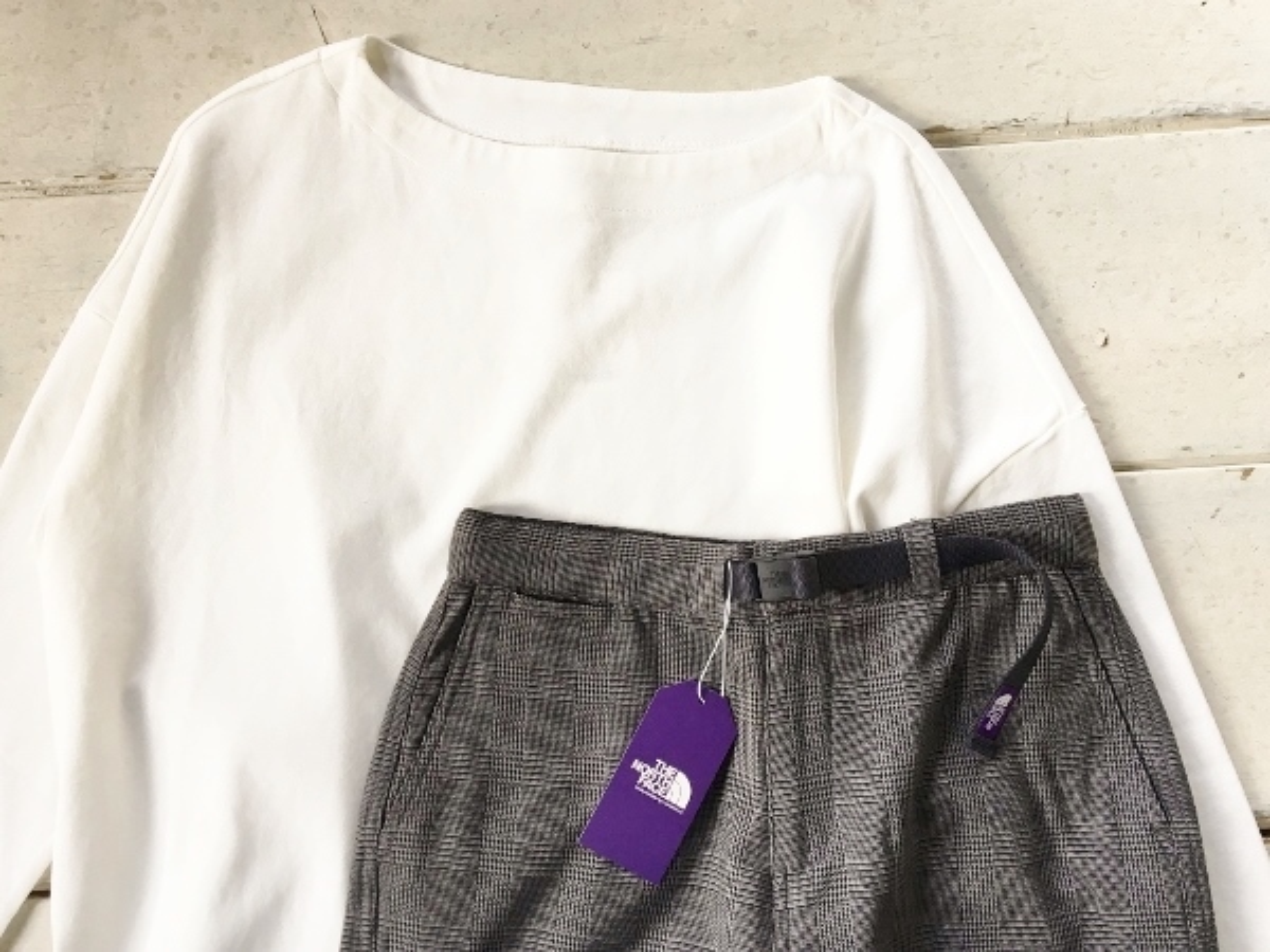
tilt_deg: -83.9
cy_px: 476
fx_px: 1064
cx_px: 635
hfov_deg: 61.7
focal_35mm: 29
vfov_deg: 48.2
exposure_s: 1/30
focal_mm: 4.15
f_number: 2.2
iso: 50
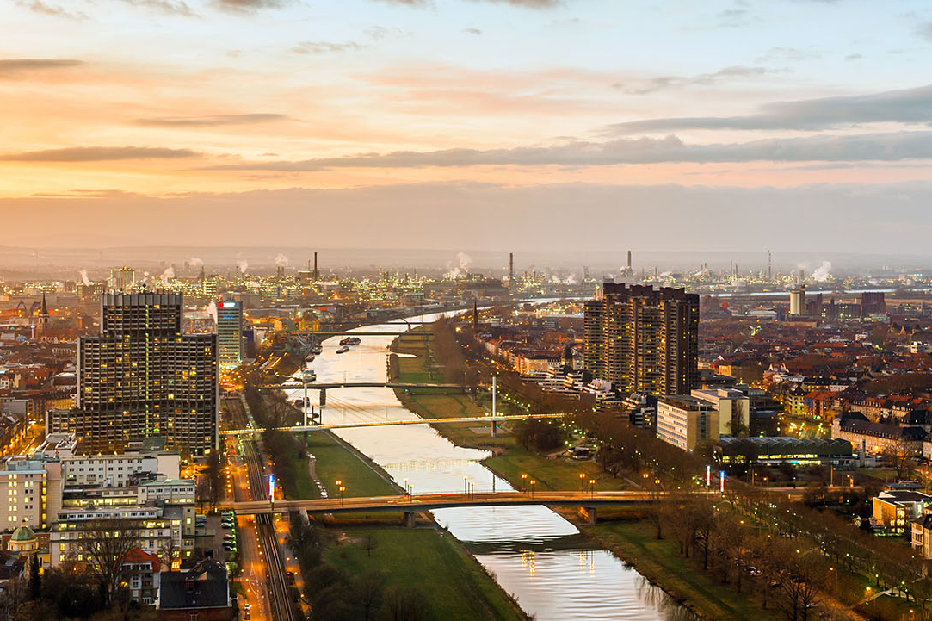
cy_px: 289
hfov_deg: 28.0
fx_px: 1863
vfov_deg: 18.9
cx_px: 582
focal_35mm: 72
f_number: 6.3
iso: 200
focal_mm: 52
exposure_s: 1
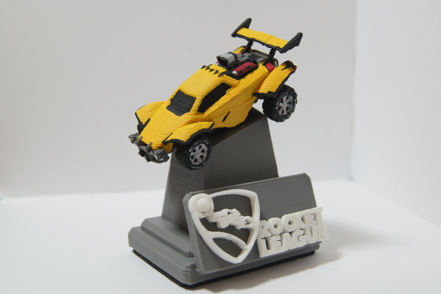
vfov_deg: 29.8
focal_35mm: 45
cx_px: 220
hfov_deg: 43.6
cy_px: 147
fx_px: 551
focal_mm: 30
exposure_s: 1/13
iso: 100
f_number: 5.6
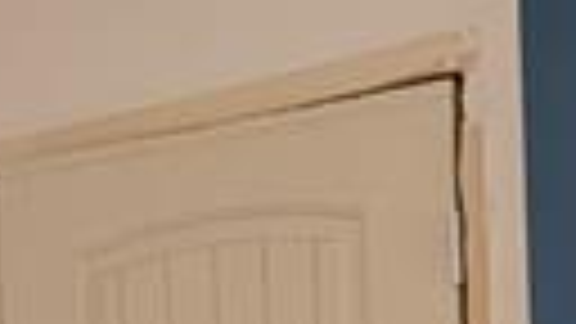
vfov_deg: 9.9
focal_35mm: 104
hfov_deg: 20.5
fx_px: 1588
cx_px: 351
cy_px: 824
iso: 144
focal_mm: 2.02
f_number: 1.7
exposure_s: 1/60
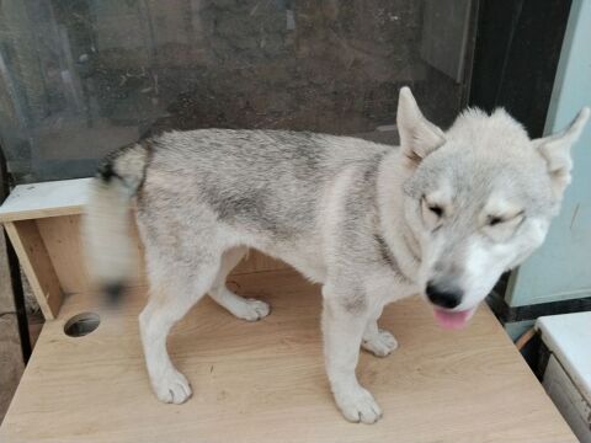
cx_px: 296
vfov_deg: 48.2
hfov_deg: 61.7
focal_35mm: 29
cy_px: 222
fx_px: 495
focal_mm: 3.96
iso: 80
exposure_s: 1/100
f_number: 1.8
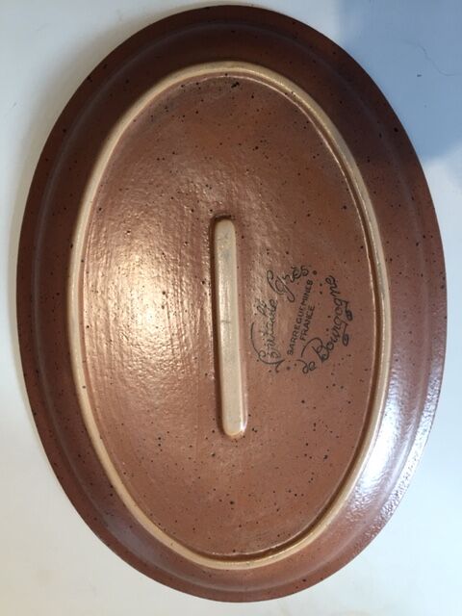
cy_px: 308
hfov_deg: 48.2
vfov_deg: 61.7
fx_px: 516
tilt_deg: -84.6
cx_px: 231
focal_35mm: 29
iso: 32
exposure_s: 1/33
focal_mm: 4.15
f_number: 2.2
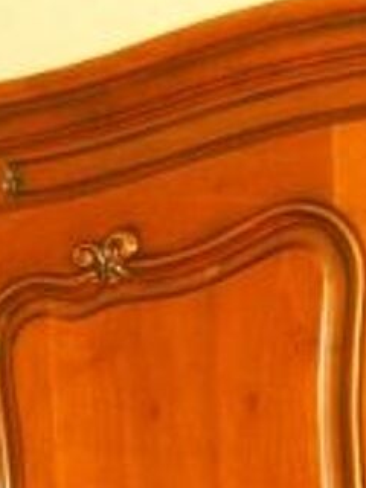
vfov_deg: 14.0
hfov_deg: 11.5
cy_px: 870
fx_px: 1762
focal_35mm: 125
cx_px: 502
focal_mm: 7.85
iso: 400
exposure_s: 1/50
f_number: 2.8
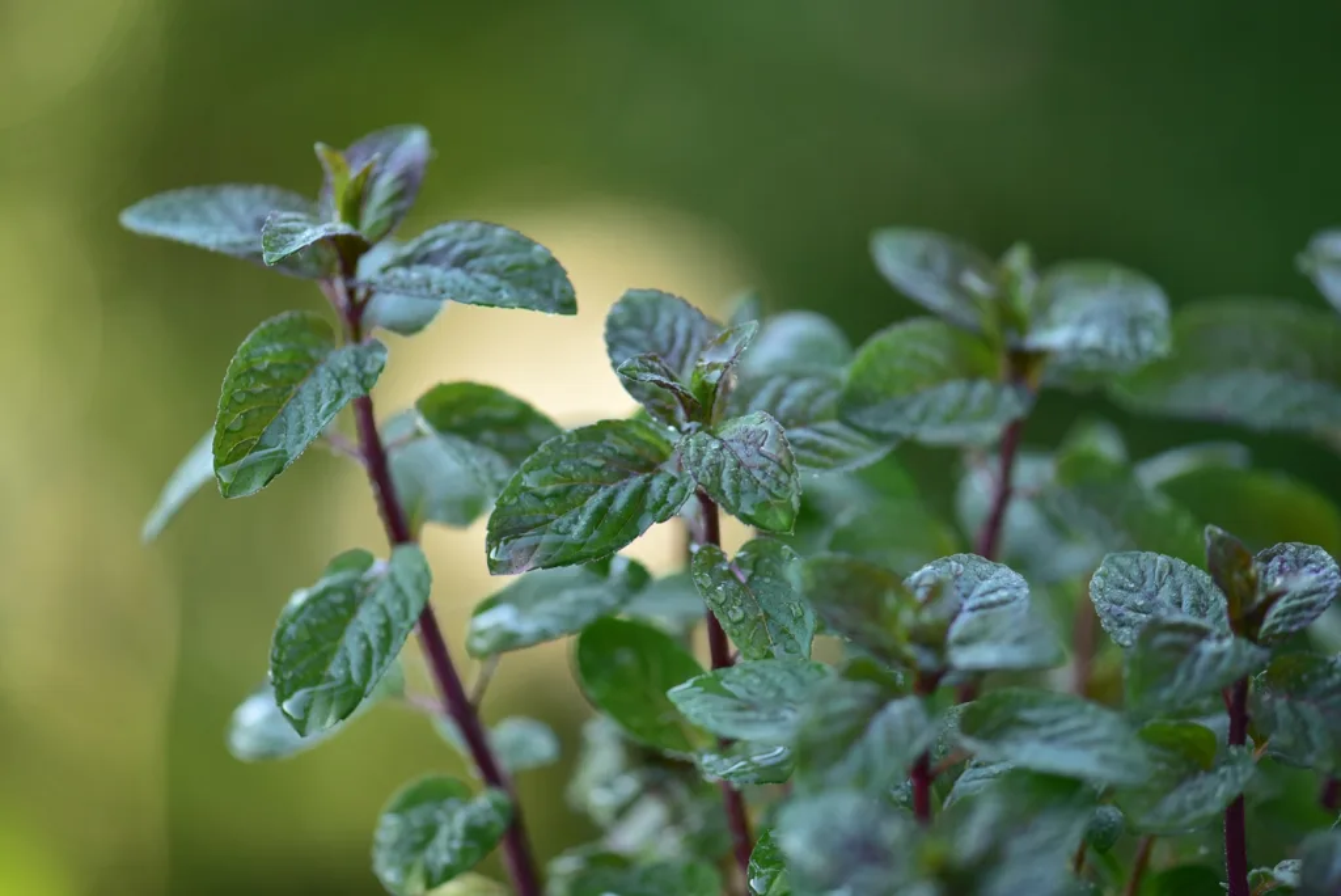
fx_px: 3913
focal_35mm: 105
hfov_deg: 19.4
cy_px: 448
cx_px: 670
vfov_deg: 13.1
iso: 200
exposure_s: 1/250
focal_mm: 105
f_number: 3.5
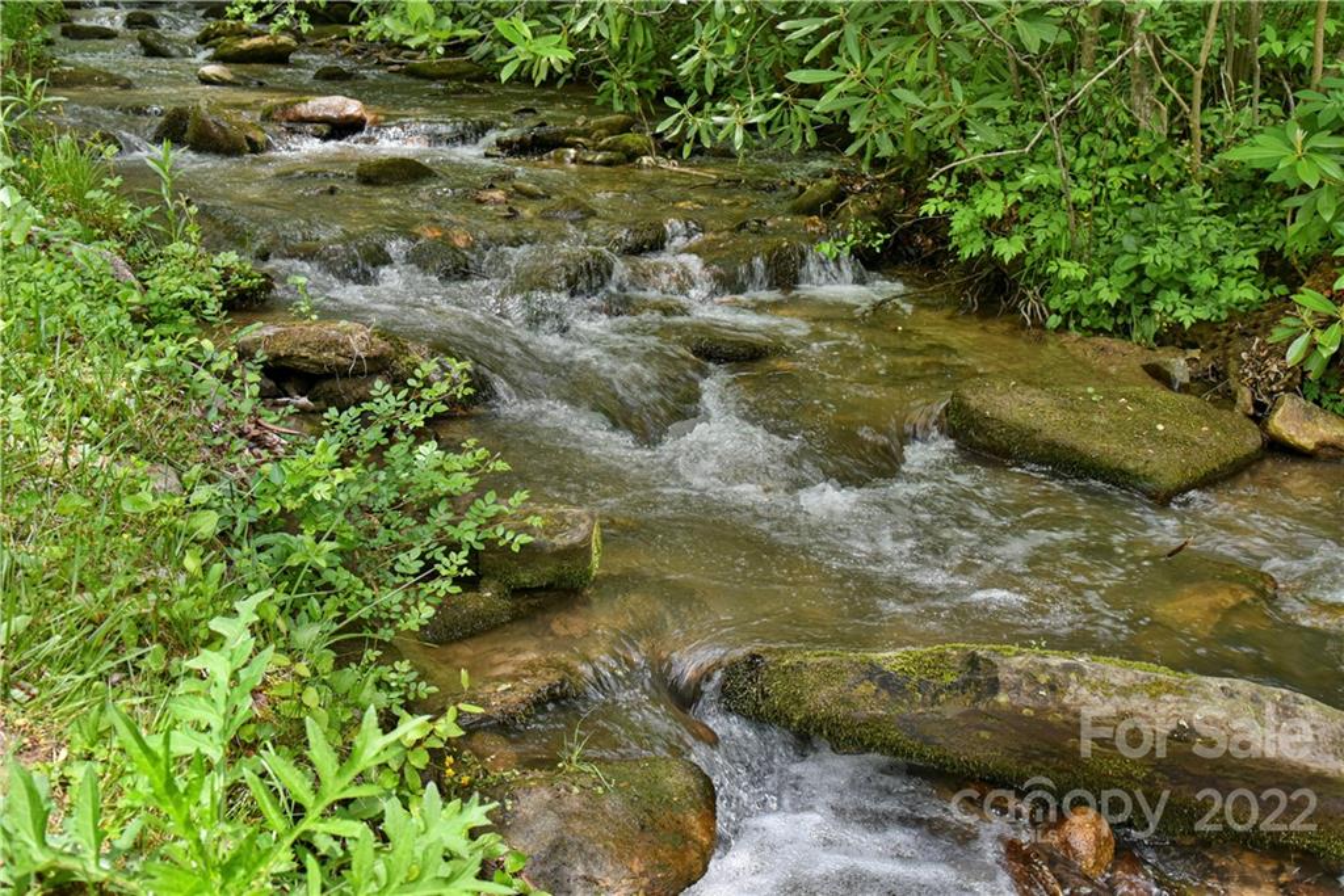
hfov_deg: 54.4
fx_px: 1307
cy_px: 448
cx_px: 672
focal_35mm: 35
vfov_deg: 37.9
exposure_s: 1/200
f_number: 7.1
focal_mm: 35
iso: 1600
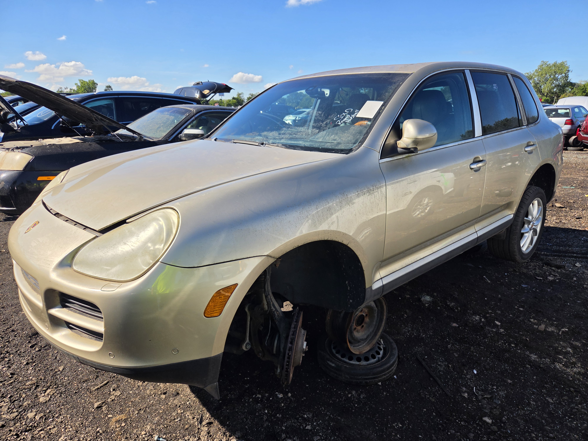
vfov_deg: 58.9
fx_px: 391
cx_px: 294
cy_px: 220
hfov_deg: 73.9
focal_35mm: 23
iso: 80
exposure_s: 1/5697
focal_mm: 5.4
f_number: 1.8
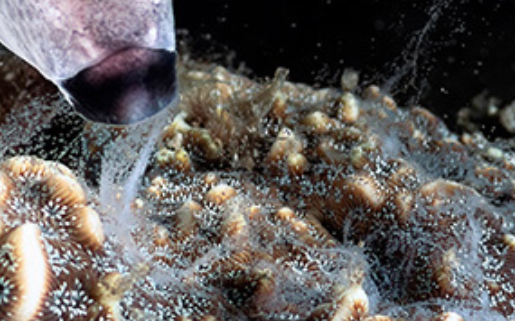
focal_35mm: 375
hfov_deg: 5.6
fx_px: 5262
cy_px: 98
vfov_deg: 3.5
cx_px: 92
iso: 100
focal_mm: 105
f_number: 16
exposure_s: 1/200
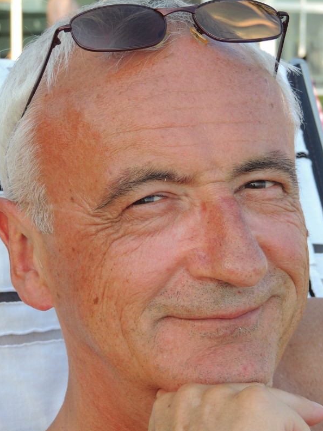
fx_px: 1257
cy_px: 217
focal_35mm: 101
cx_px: 162
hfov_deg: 14.6
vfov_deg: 19.4
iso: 100
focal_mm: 17.8
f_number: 4.1
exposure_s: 1/200
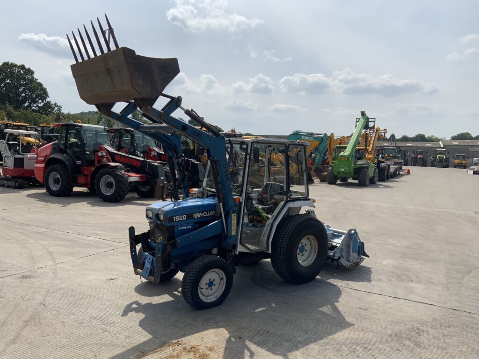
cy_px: 180
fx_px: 401
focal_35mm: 29
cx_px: 240
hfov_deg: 61.7
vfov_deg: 48.2
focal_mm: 3
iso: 20
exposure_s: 1/4065
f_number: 1.8
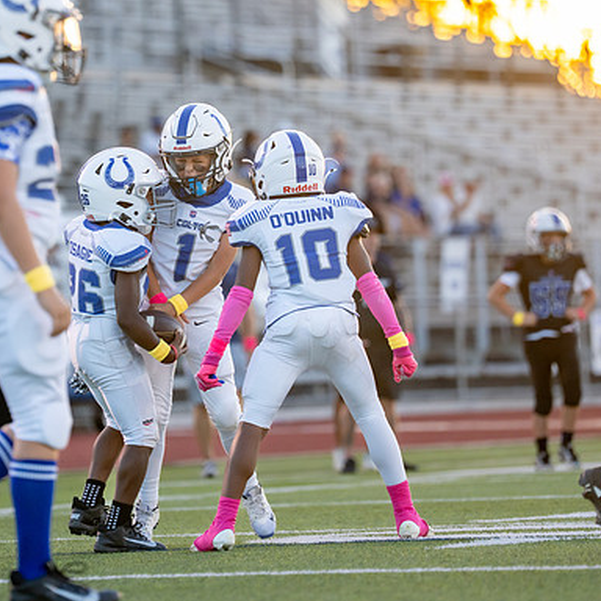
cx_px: 202
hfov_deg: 5.8
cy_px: 216
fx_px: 5971
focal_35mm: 304
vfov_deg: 5.8
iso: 640
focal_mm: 176
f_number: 2.8
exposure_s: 1/1250
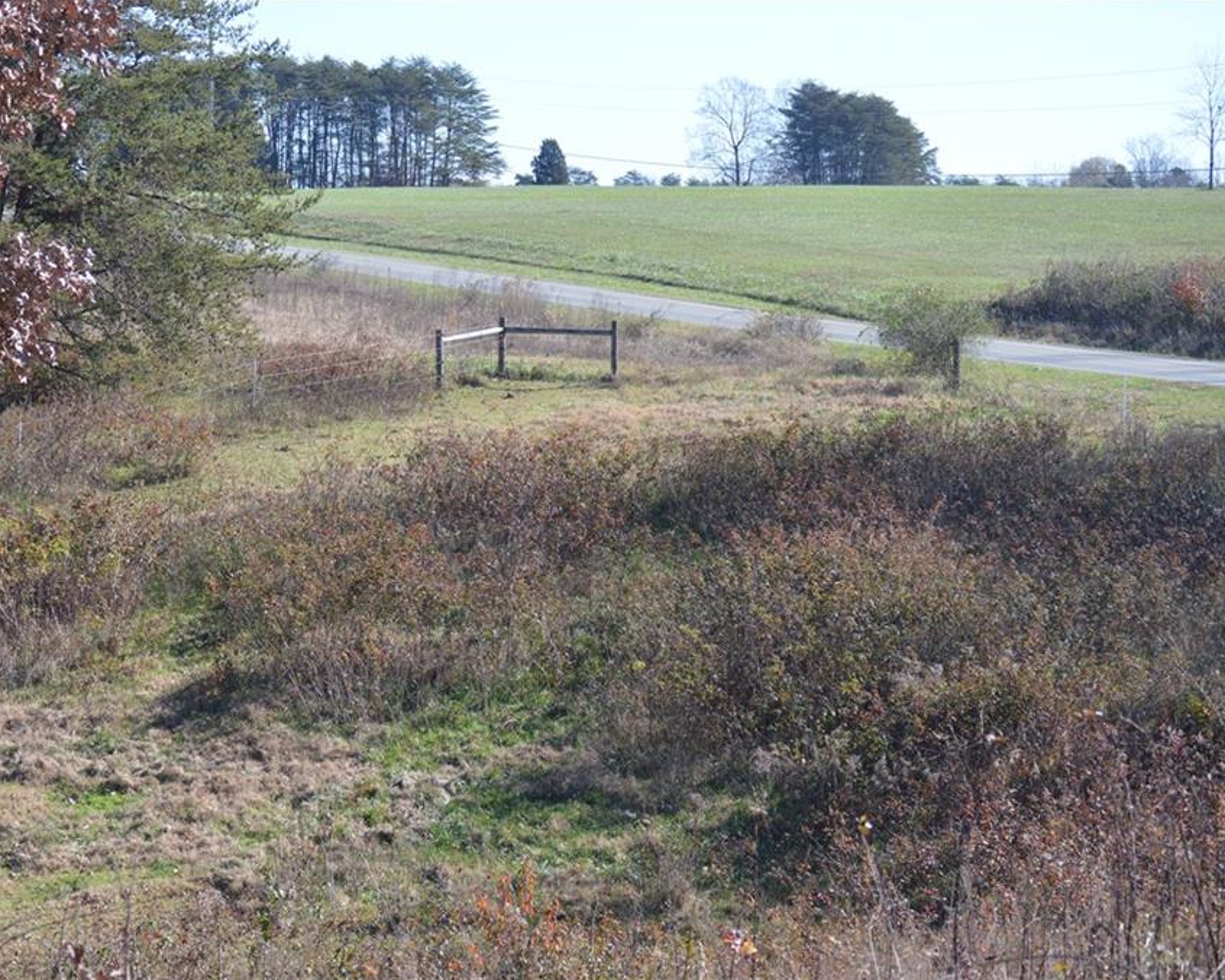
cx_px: 508
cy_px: 489
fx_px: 3393
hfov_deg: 20.4
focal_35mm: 94
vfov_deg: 16.4
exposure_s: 1/1000
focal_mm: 55
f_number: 4.5
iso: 400
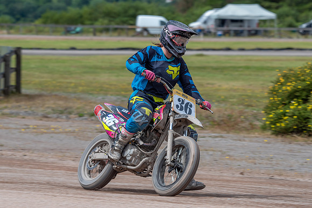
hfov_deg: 6.1
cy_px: 114
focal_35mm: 337
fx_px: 2919
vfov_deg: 4.1
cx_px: 164
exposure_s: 1/400
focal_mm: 250
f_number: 8
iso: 100
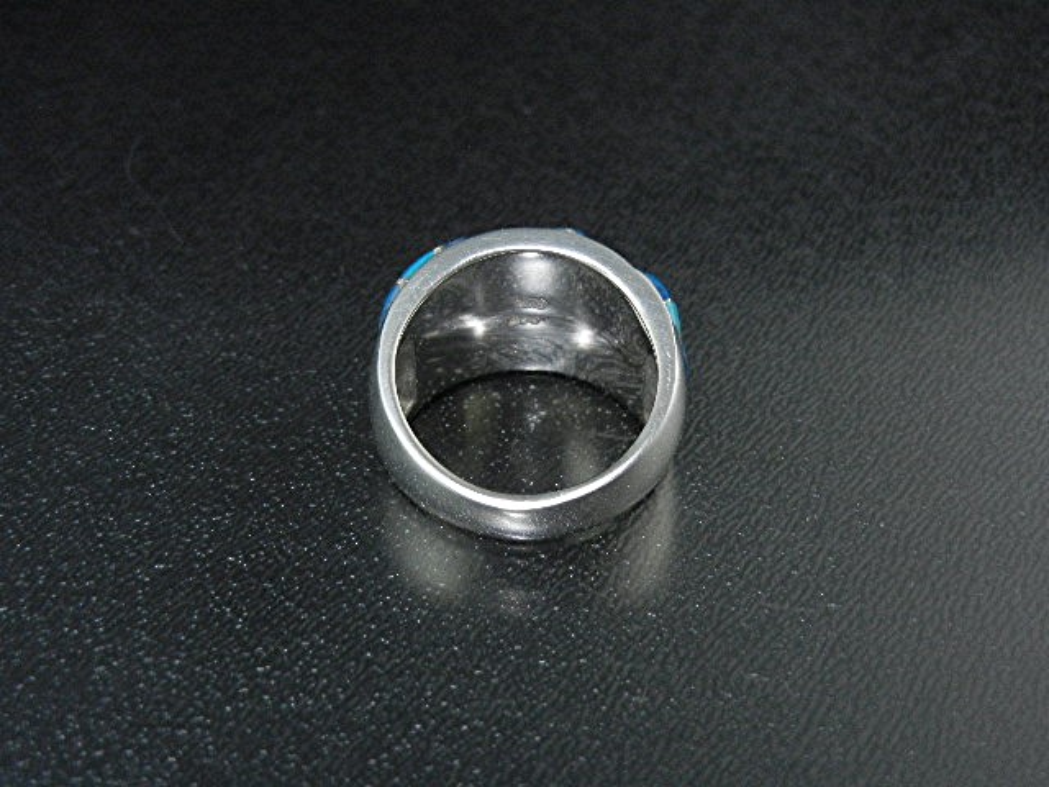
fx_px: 1788
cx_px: 524
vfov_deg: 24.8
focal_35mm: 59
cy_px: 394
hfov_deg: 32.7
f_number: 8
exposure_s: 1/30
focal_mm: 10.6
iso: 800
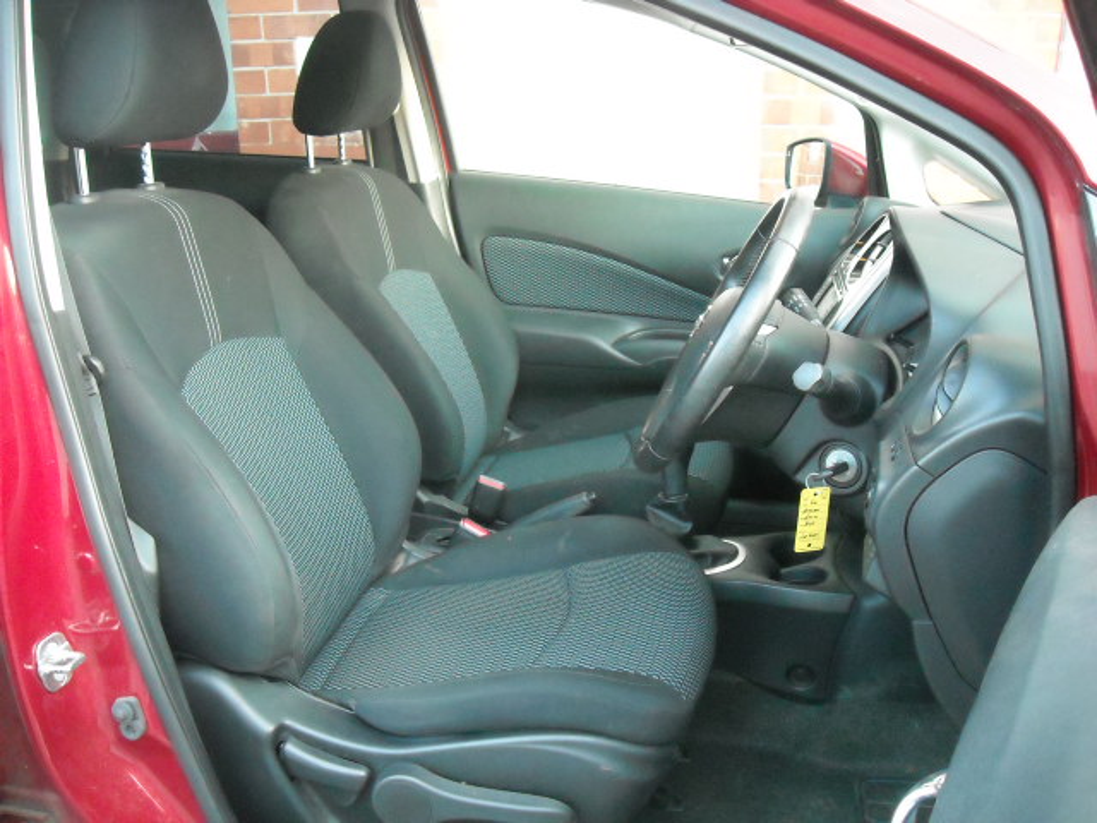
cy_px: 412
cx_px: 548
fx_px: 1109
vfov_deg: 40.7
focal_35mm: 35
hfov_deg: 52.6
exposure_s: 1/52
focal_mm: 5.7
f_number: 2.8
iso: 800
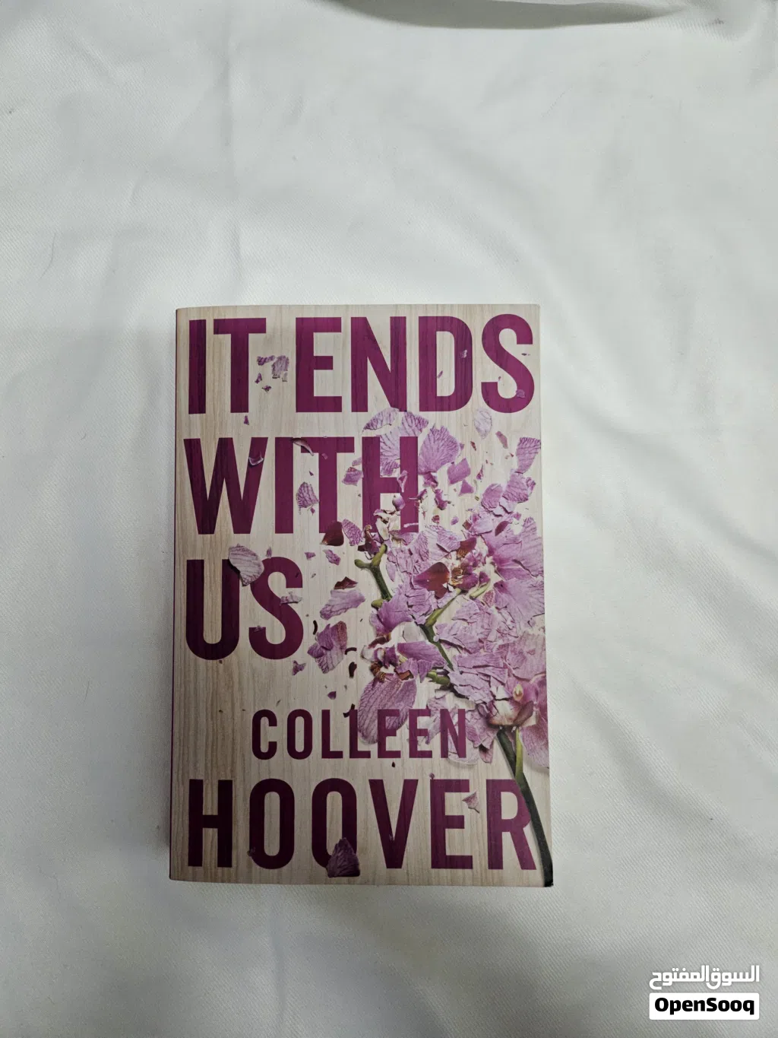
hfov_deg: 56.8
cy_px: 519
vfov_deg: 71.6
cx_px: 389
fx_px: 719
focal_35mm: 24
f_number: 1.8
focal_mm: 5
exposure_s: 1/100
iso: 800
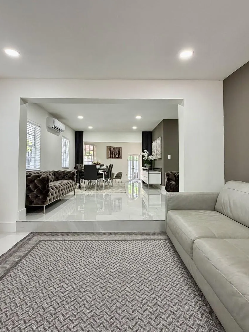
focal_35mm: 20
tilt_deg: +1.6
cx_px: 127
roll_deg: +0.5
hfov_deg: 66.0
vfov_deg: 81.7
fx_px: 192
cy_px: 158
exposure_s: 1/121
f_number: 2.2
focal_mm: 2.22
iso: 320
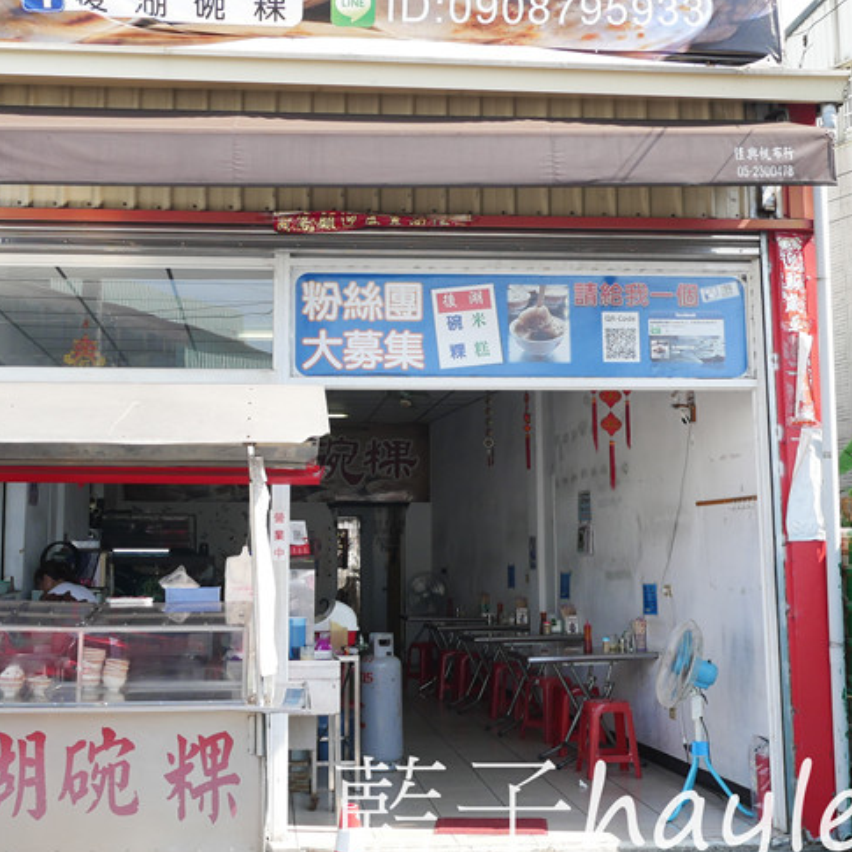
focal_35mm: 52
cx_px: 376
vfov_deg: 32.5
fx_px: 1448
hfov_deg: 32.8
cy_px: 289
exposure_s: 1/400
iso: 200
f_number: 3.5
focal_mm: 15
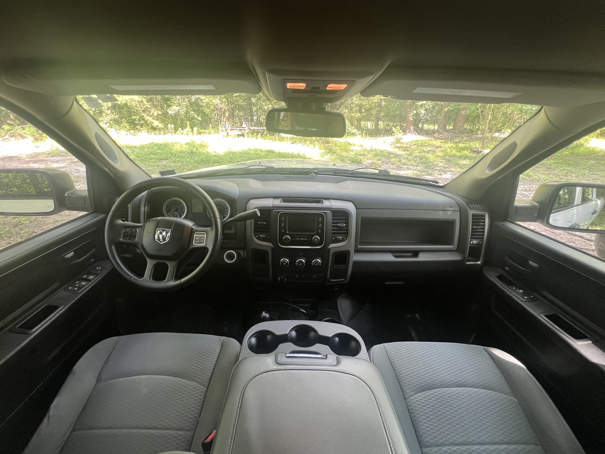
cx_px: 290
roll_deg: +2.5
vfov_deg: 85.6
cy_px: 240
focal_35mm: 14
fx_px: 245
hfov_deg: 102.0
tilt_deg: -29.7
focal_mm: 1.57
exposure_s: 1/99
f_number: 1.8
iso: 250
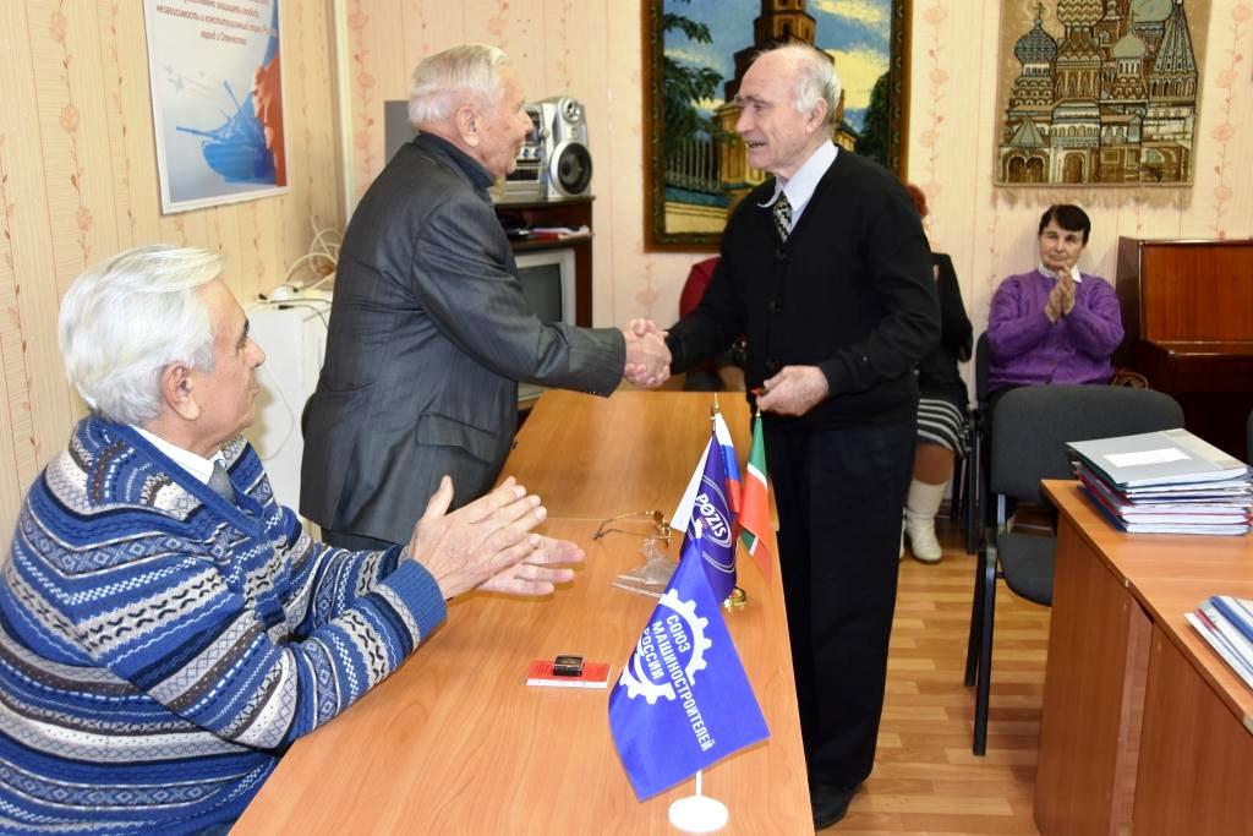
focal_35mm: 33
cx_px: 626
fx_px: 1149
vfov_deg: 40.0
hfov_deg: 57.2
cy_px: 418
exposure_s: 1/60
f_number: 3.8
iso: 450
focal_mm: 22
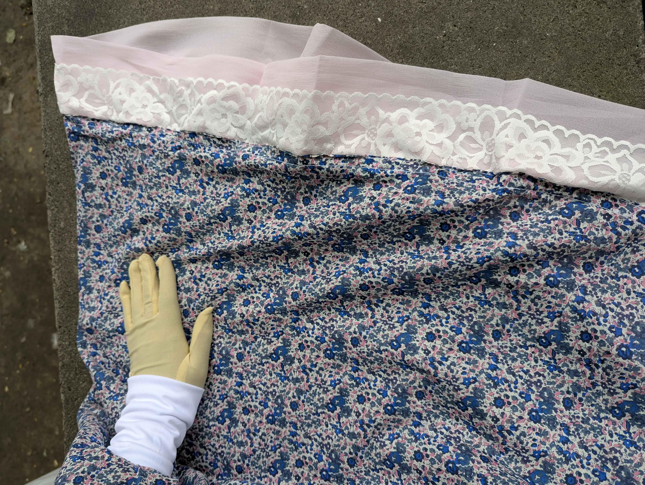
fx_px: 448
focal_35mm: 24
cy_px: 242
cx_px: 322
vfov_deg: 56.9
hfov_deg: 71.5
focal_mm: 6.81
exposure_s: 1/268
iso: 45
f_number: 1.85
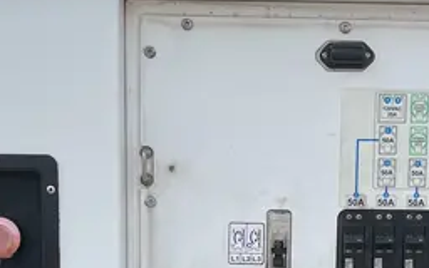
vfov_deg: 15.8
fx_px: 924
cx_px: 266
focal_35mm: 79
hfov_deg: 26.1
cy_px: 338
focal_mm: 5.1
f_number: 1.6
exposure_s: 1/2632
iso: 50
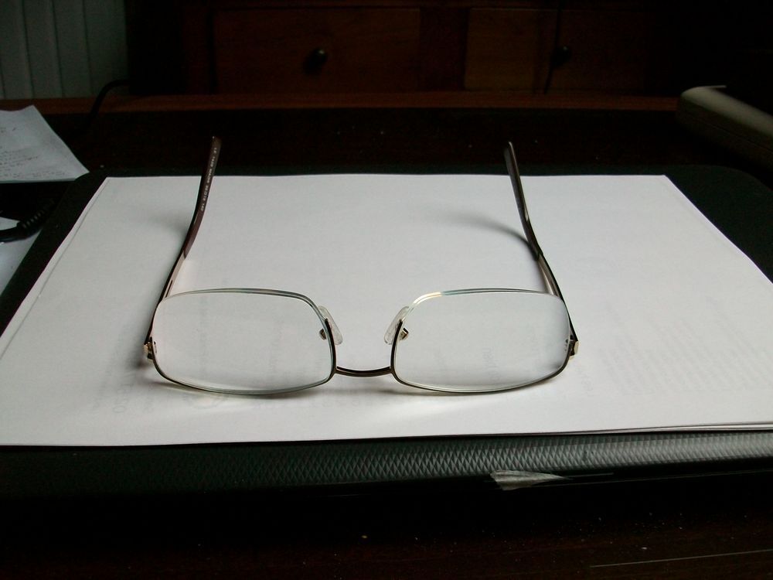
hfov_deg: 54.0
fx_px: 759
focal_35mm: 34
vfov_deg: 41.8
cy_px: 290
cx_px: 386
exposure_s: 1/60
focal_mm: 5.7
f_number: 2.8
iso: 120
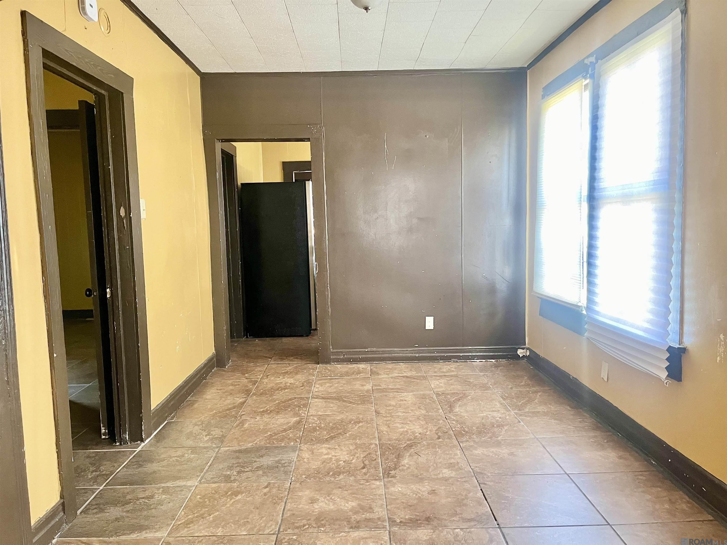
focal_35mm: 26
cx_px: 364
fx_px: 546
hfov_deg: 67.3
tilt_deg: -5.4
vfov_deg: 53.1
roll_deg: +2.1
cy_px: 272
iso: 400
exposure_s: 1/60
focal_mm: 5.1
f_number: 1.6
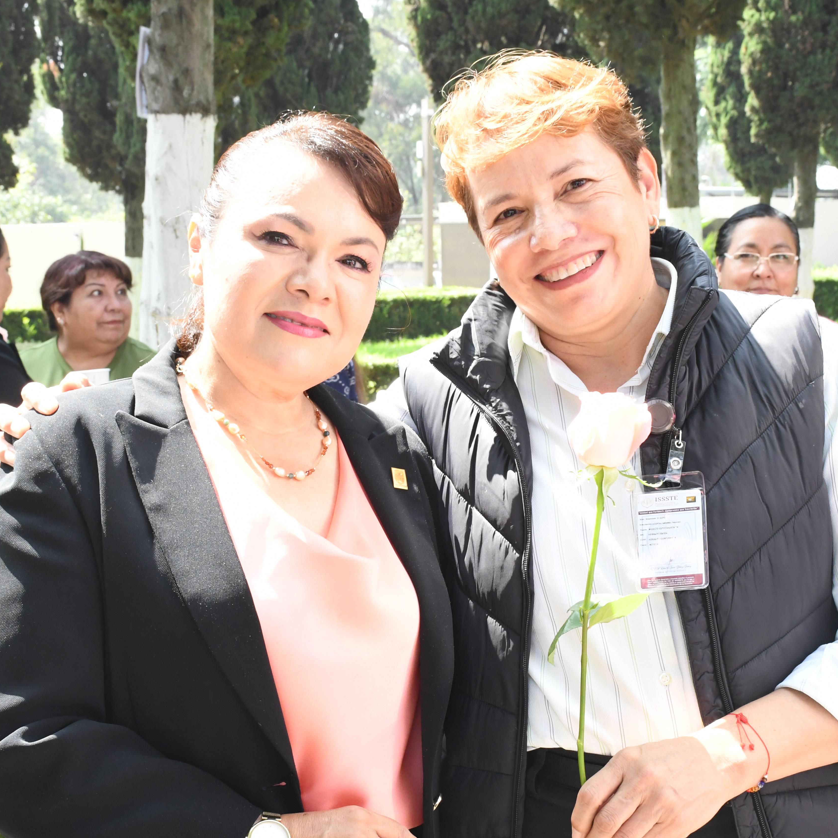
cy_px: 442
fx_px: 1835
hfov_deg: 25.7
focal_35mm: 67
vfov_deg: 25.7
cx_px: 472
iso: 1600
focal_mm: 32
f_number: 11
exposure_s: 1/160
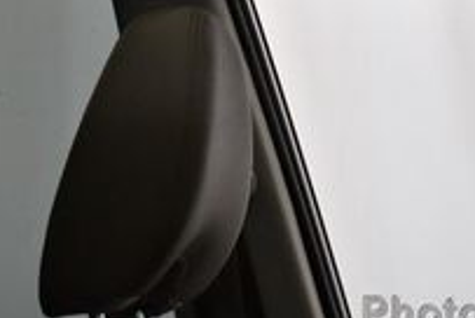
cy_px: -140
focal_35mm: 202
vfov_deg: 6.7
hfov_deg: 10.2
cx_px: 335
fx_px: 2669
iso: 640
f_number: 4.5
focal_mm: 32
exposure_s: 1/250
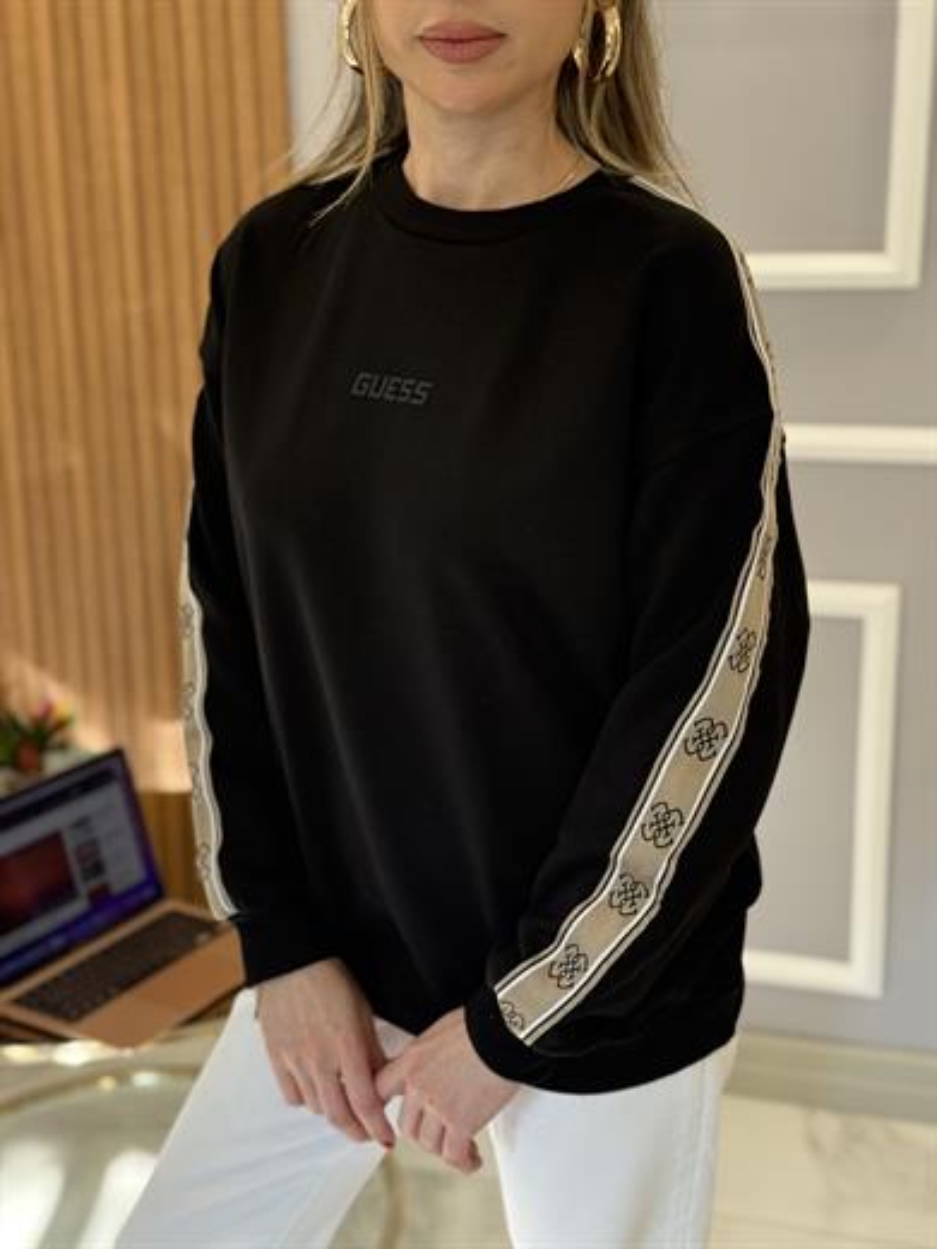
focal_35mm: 48
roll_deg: +0.4
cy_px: 624
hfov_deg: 30.3
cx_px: 468
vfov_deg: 39.7
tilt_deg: -15.3
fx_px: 1732
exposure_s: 1/88
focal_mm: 6.76
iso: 125
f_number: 1.78
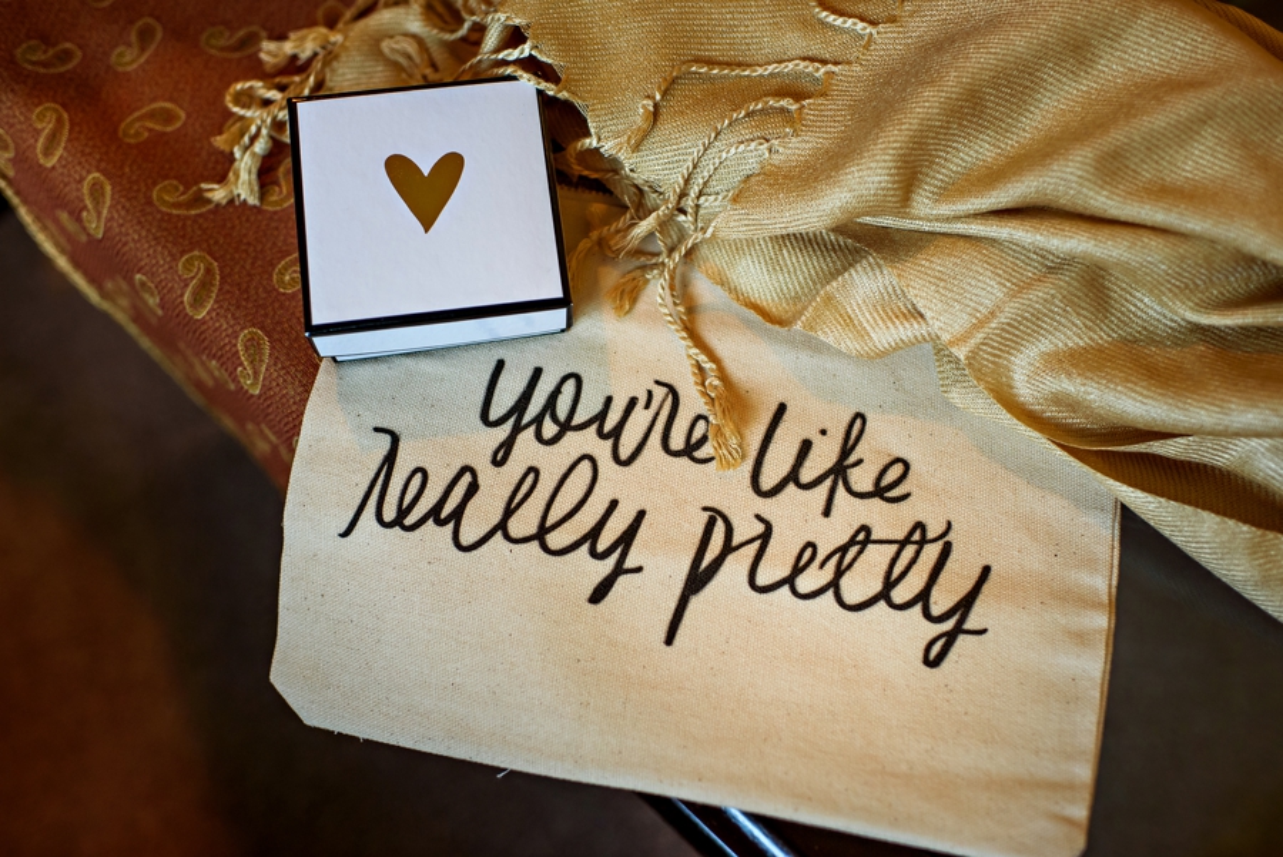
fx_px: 1248
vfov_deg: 37.9
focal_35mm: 35
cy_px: 428
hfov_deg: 54.4
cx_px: 642
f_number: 2.8
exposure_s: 1/200
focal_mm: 35
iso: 1250
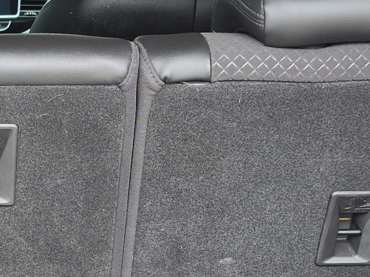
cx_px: -6
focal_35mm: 115
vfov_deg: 12.7
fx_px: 1229
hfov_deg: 16.7
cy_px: 296
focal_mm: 5.4
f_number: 1.8
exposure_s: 1/180
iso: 50
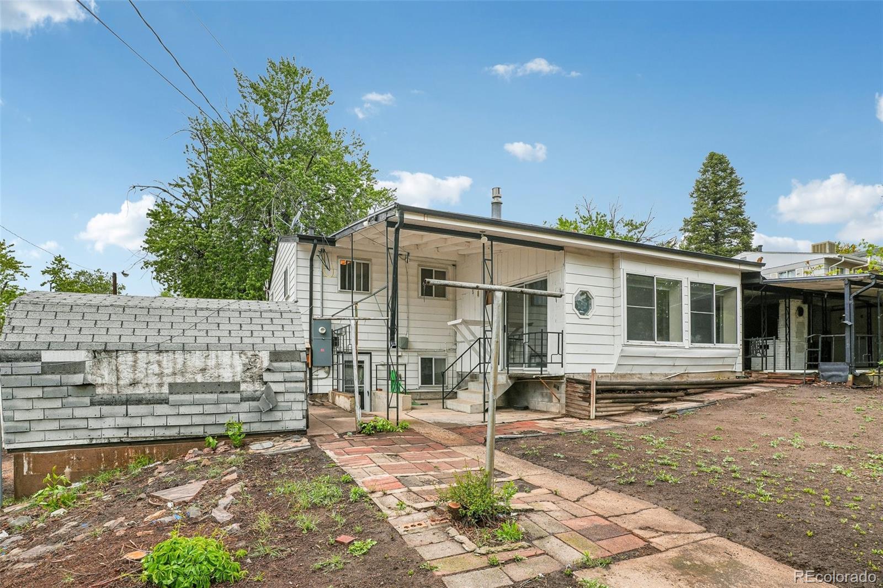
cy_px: 294
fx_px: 405
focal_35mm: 16
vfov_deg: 72.0
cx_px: 442
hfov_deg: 95.0
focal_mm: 11
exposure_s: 1/250
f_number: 8
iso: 100
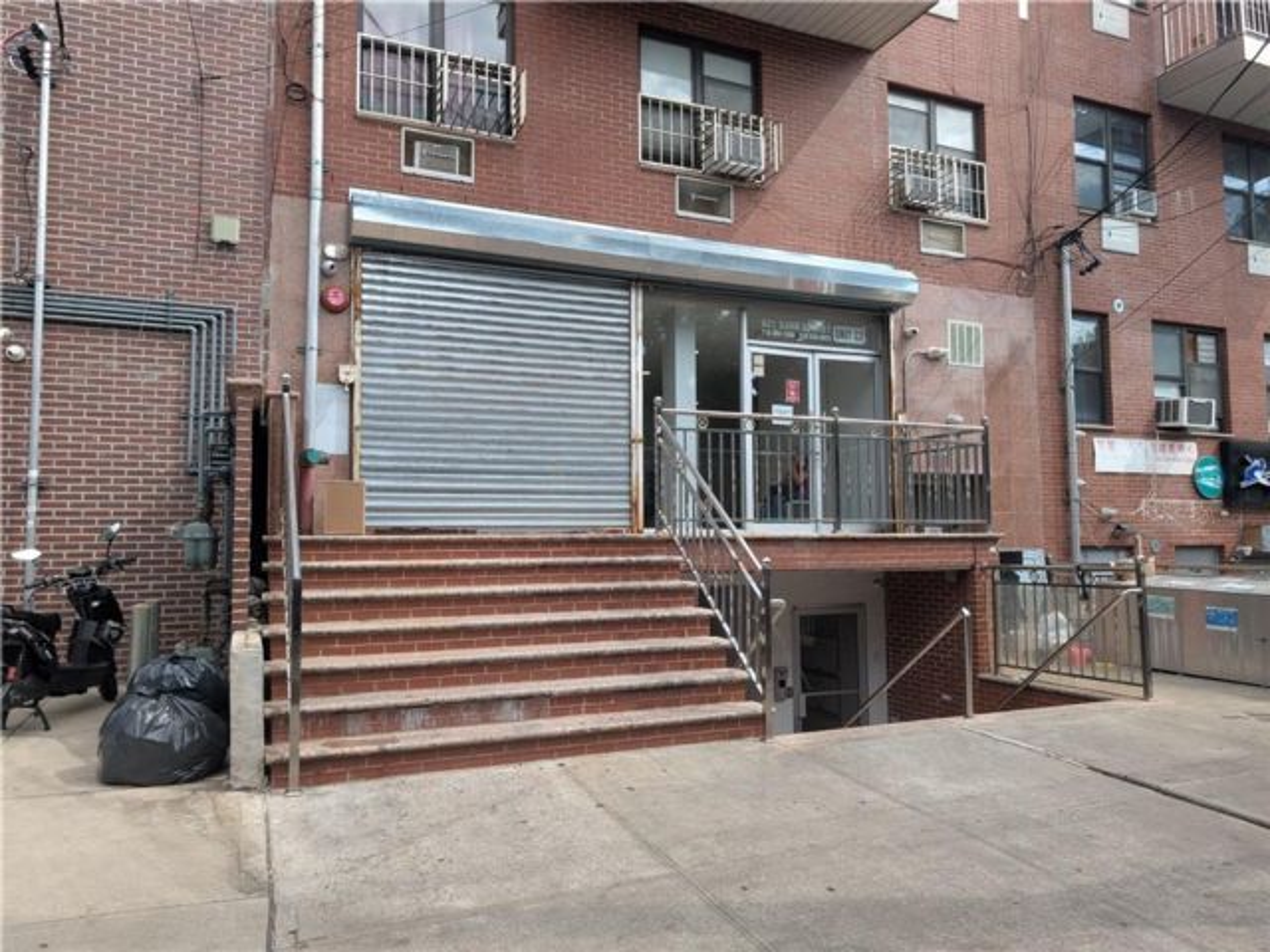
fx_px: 881
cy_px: 476
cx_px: 635
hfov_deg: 71.6
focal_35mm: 24
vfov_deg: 56.8
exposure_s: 1/356
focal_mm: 6.9
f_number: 1.68
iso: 20
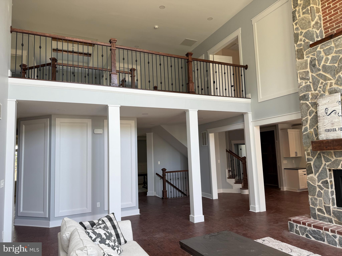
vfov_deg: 56.8
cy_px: 128
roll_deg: +2.6
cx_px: 171
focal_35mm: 24
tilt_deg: +5.6
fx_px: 237
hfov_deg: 71.6
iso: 80
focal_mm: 6.76
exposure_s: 1/121
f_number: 1.78
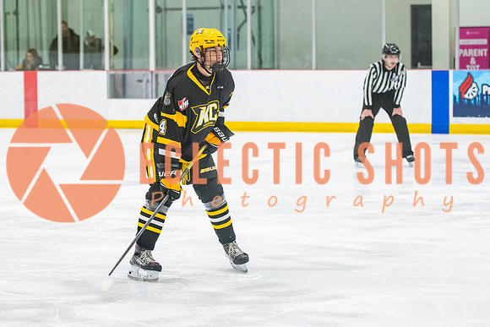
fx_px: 1742
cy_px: 110
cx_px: 207
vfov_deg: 10.7
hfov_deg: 16.0
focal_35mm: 128
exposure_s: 1/800
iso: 4000
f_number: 2.8
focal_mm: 78
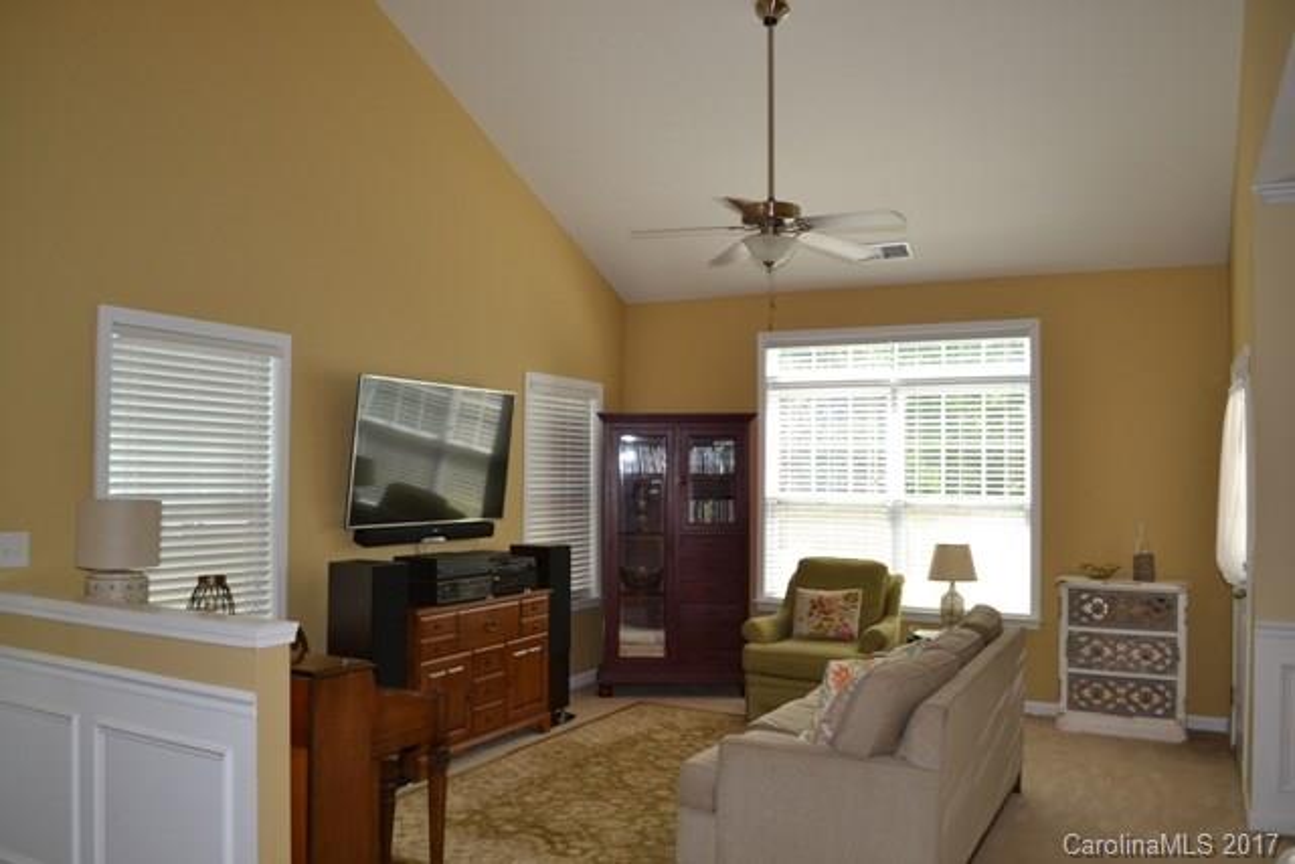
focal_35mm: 27
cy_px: 432
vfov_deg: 48.0
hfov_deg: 67.4
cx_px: 648
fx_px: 971
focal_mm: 18
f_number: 4
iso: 360
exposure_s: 1/125
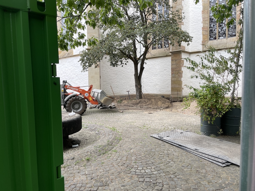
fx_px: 192
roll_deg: +0.3
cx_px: 128
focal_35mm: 26
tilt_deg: -3.0
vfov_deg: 53.1
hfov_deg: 67.3
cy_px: 96
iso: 32
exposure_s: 1/511
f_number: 1.6
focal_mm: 4.2
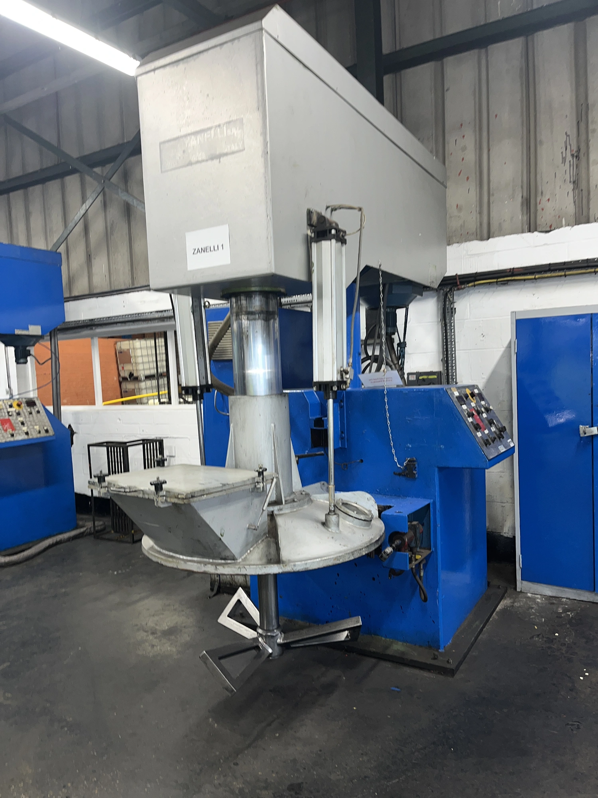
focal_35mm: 26
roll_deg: +3.4
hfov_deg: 53.1
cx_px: 299
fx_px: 599
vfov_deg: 67.3
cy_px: 399
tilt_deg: -3.7
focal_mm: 5.1
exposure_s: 1/20
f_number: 1.6
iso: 40
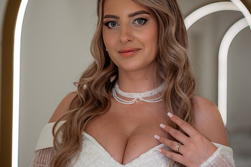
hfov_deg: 21.5
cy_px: 74
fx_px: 662
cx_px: 118
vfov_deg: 14.4
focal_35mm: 95
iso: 500
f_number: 2.8
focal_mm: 75
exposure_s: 1/160
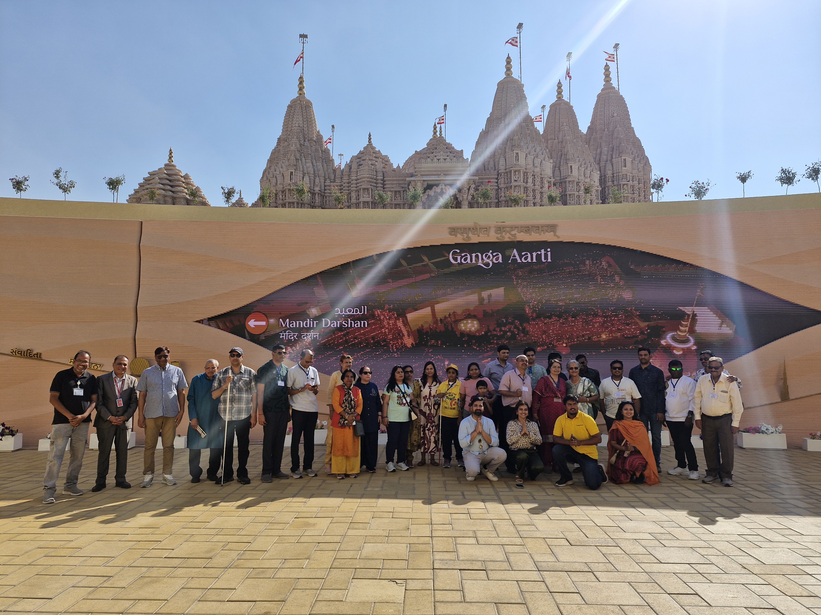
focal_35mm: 23
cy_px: 308
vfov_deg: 58.9
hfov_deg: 73.9
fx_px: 545
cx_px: 410
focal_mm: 5.54
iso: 50
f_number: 1.8
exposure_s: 1/3104
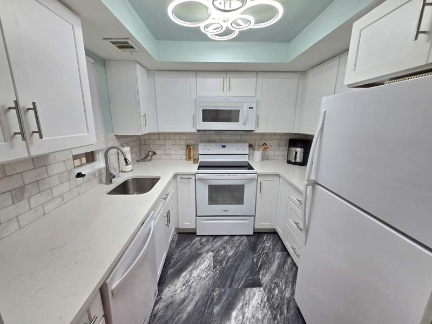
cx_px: 216
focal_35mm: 13
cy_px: 162
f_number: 2.2
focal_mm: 2.2
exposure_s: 1/106
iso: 50
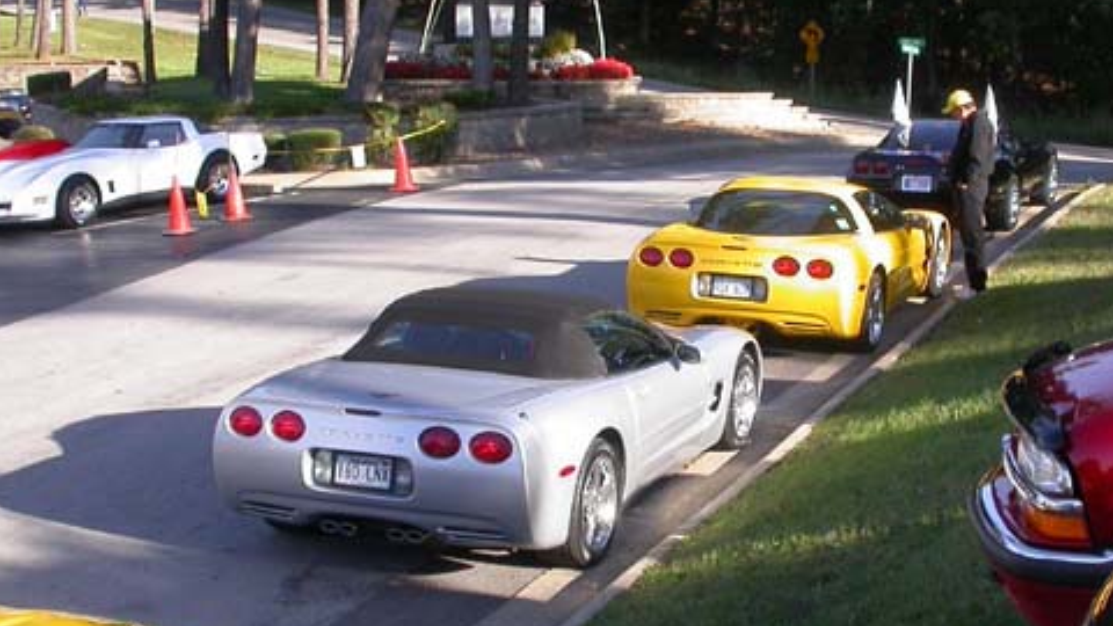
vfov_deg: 17.5
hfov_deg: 30.5
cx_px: 682
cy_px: 294
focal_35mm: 69
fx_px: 2036
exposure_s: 1/165
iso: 100
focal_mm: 7.85
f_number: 5.3
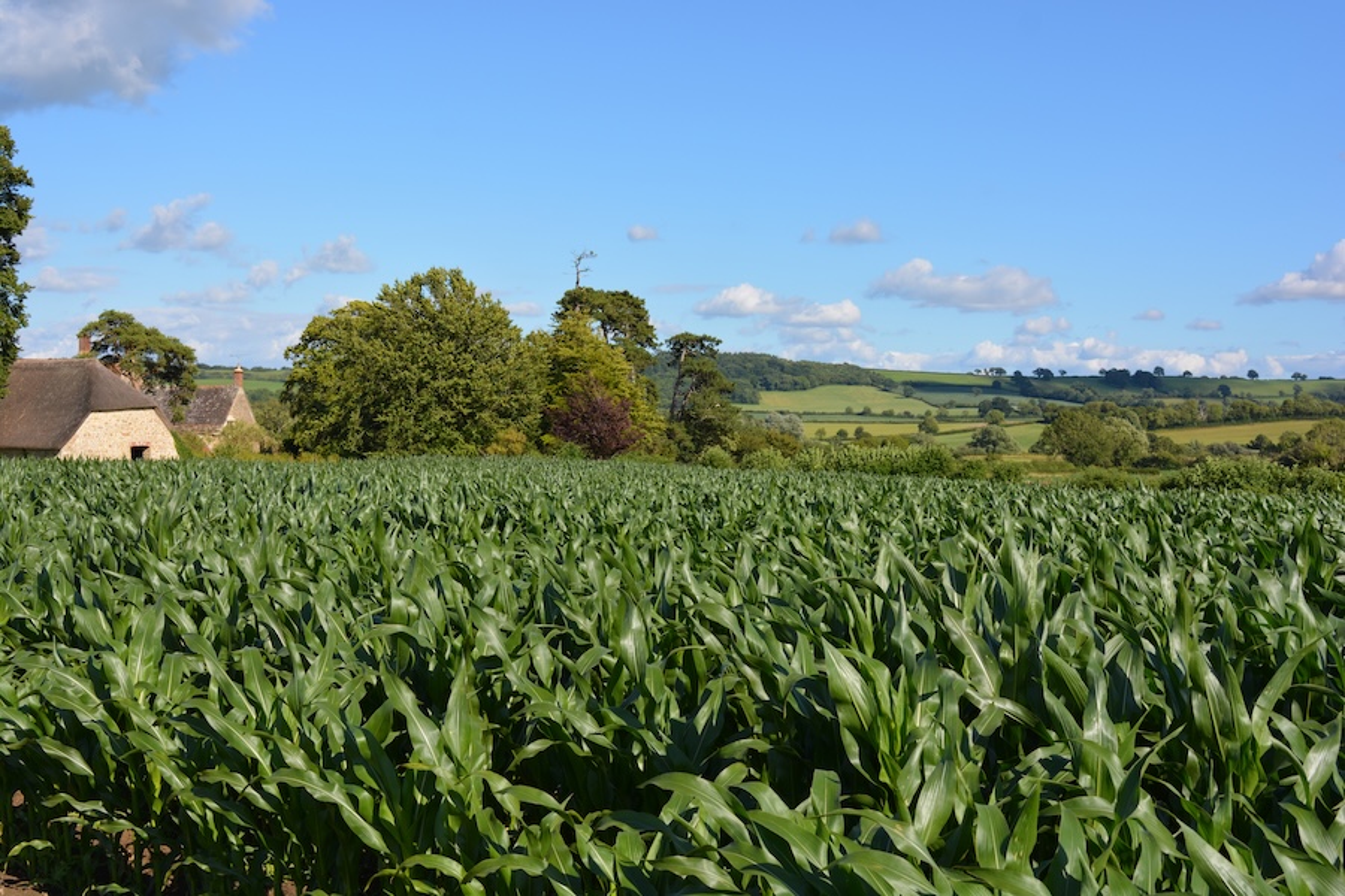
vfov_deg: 28.9
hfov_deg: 42.3
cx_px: 672
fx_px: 1737
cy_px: 448
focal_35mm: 46
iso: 100
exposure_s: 1/250
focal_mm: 31
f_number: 8
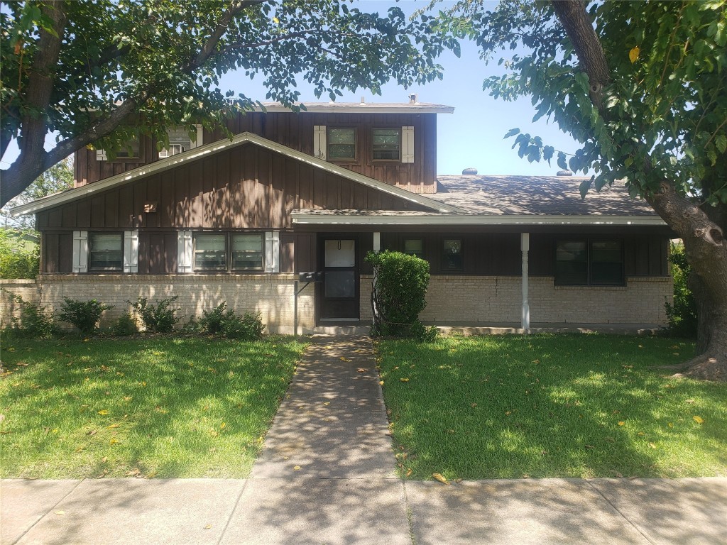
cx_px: 364
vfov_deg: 53.1
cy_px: 272
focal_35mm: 26
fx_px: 546
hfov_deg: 67.3
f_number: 2.4
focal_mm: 4.3
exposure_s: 1/439
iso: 50
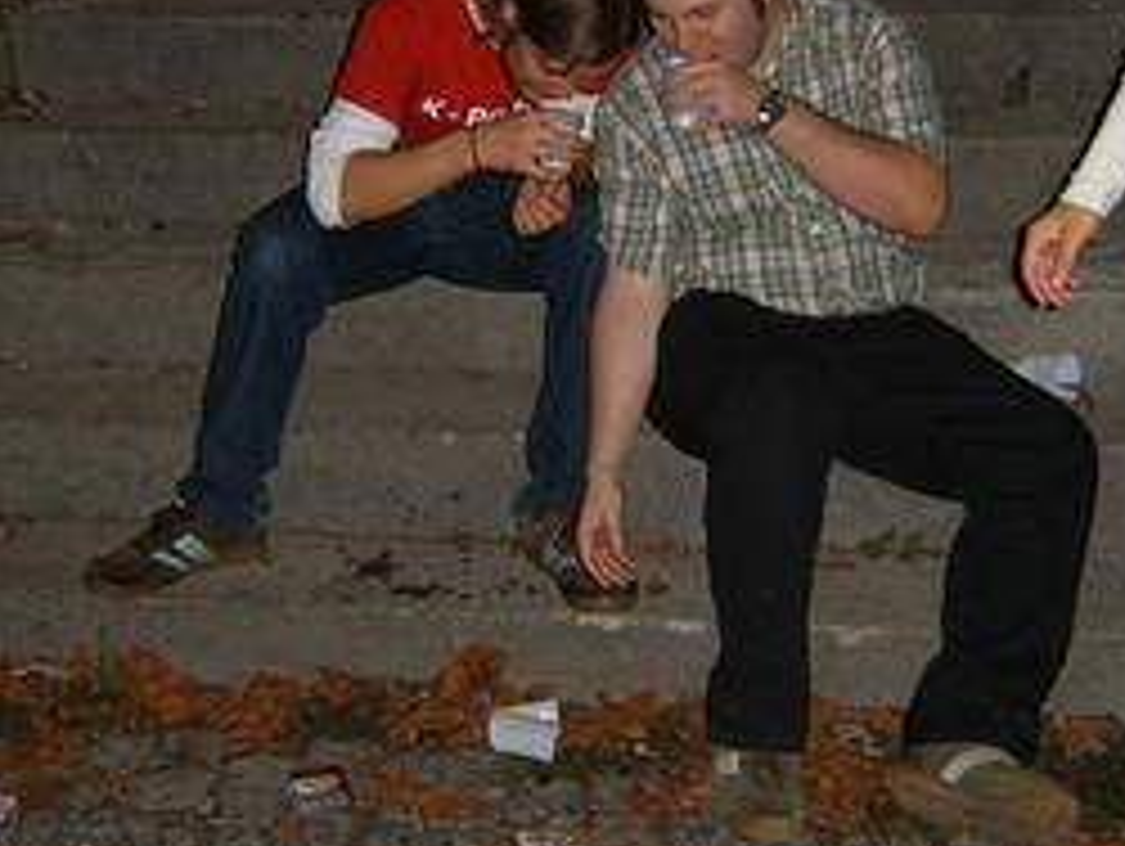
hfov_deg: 29.4
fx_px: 2147
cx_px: 549
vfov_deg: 22.1
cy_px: 198
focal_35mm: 66
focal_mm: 5.8
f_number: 2.8
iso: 100
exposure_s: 1/30
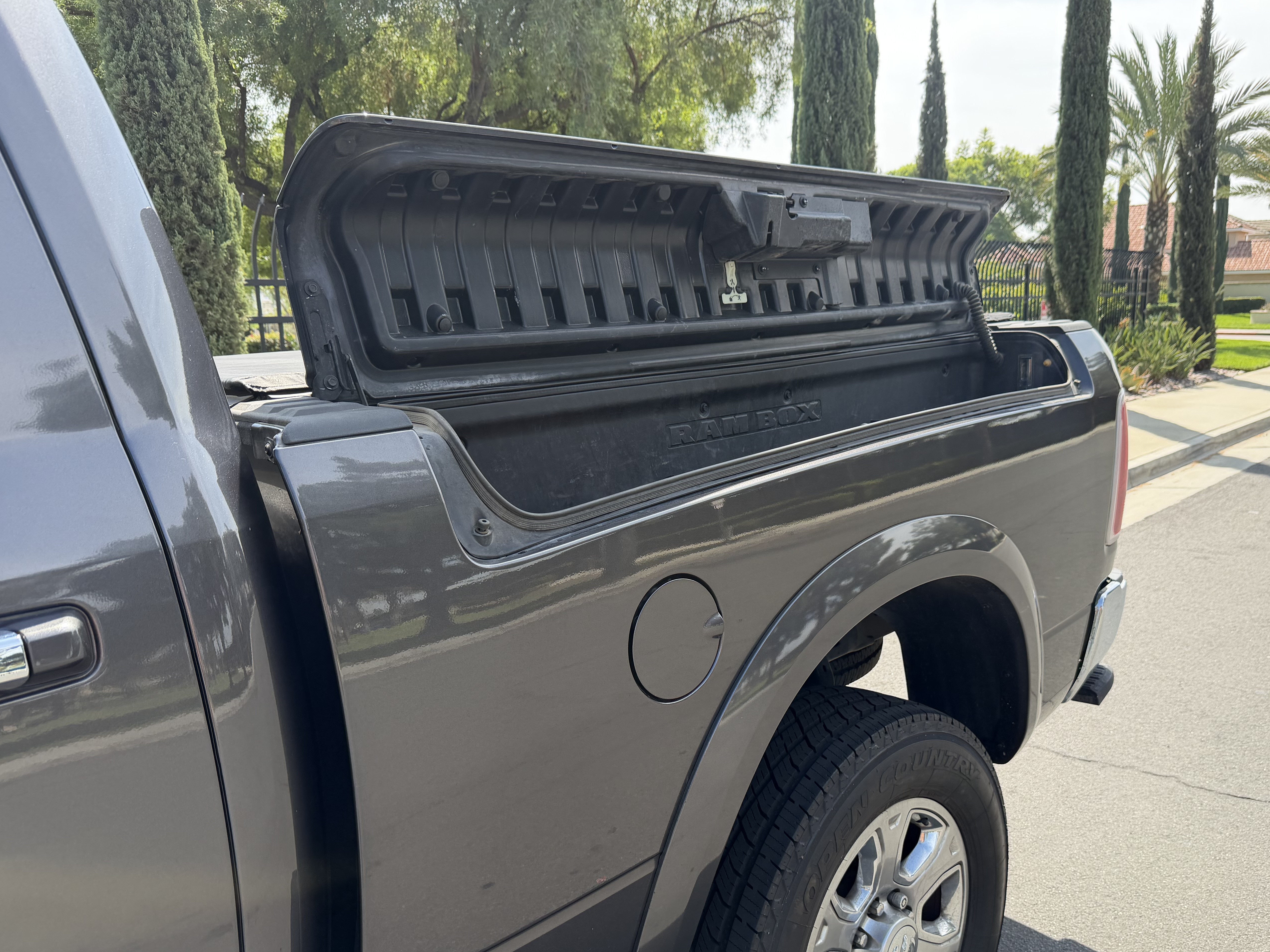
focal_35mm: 27
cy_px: 523
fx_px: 991
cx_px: 705
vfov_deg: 51.3
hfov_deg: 65.1
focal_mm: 6.76
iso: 100
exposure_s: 1/1522
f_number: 1.78
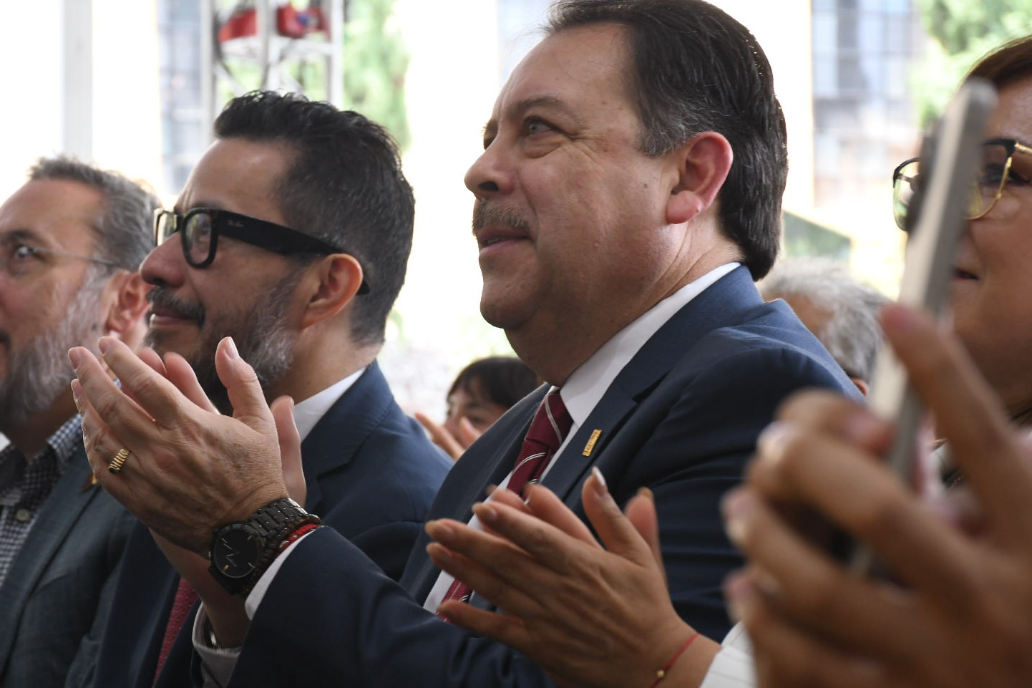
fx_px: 3382
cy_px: 337
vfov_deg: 11.6
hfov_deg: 17.3
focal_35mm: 118
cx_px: 467
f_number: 8
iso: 1000
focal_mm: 70
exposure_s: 1/125
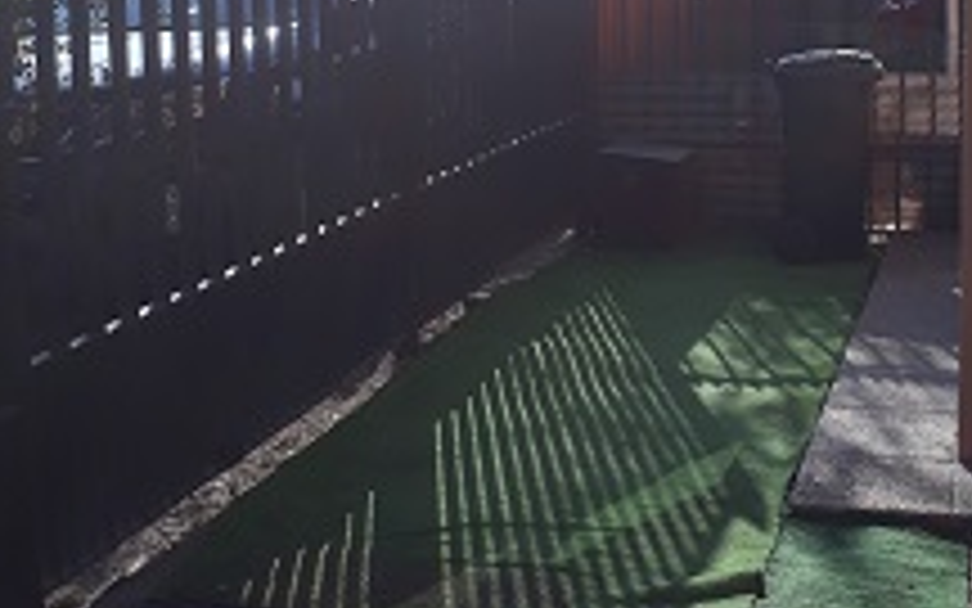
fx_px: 1404
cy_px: 81
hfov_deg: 37.6
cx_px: 670
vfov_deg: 23.9
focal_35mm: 53
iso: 40
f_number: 1.9
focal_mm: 3.6
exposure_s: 1/1124
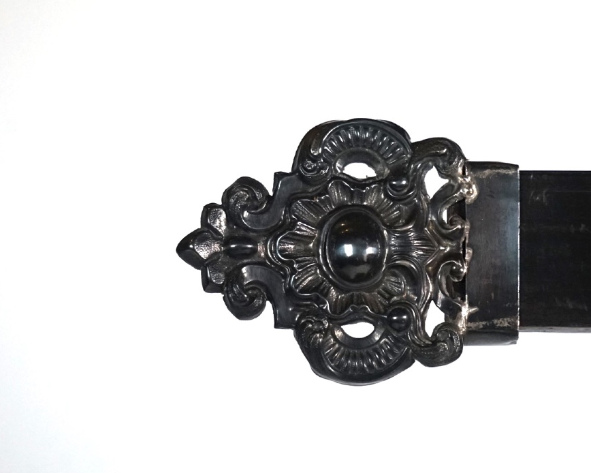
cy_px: 205
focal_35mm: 339
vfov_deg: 4.6
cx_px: 357
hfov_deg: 5.7
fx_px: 5928
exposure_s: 1/320
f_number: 6.3
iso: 2000
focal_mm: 174
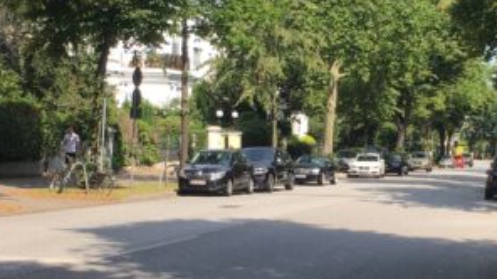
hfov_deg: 25.9
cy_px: 151
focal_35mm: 82
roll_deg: -3.1
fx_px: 1080
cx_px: 301
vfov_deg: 14.7
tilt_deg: -1.7
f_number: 2.2
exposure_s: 1/916
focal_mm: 4.15
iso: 25
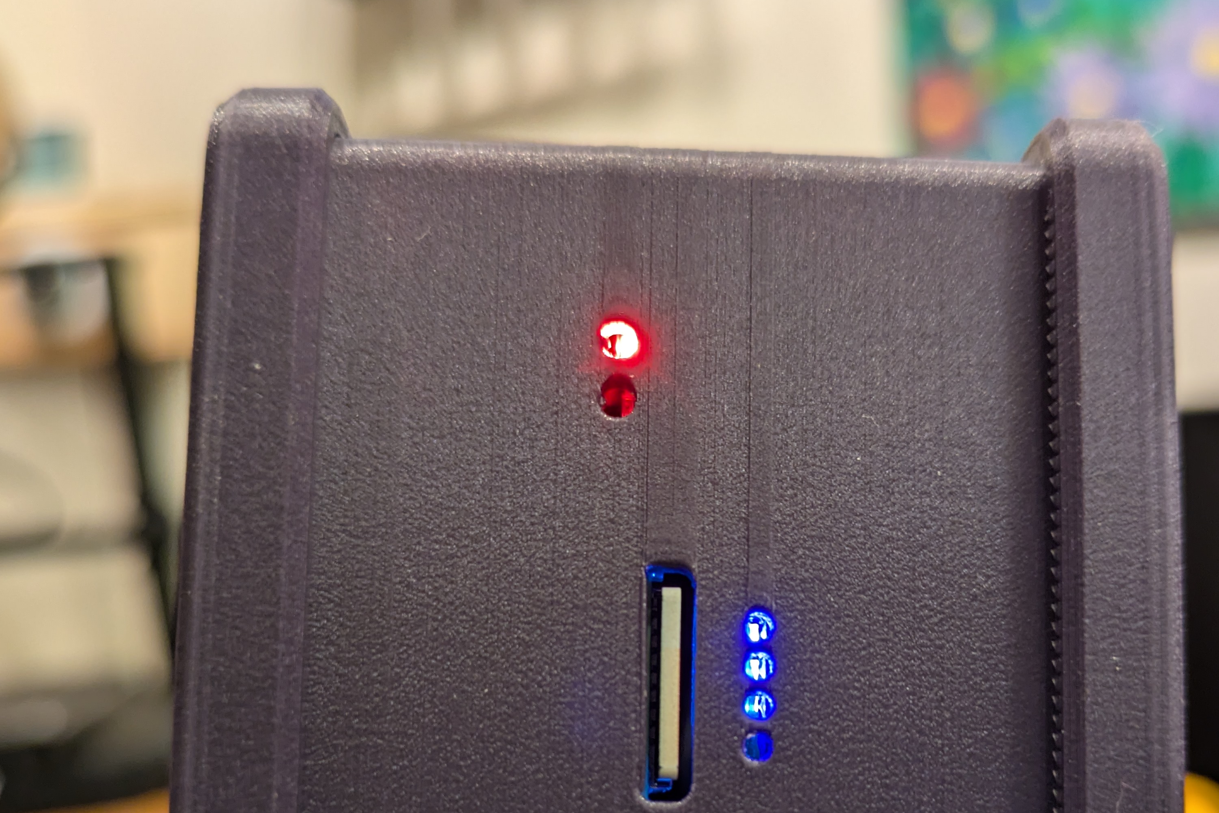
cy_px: 663
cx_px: 685
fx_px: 1354
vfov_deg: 32.4
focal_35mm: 40
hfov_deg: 48.3
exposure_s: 1/40
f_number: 1.89
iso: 297
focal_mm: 5.43
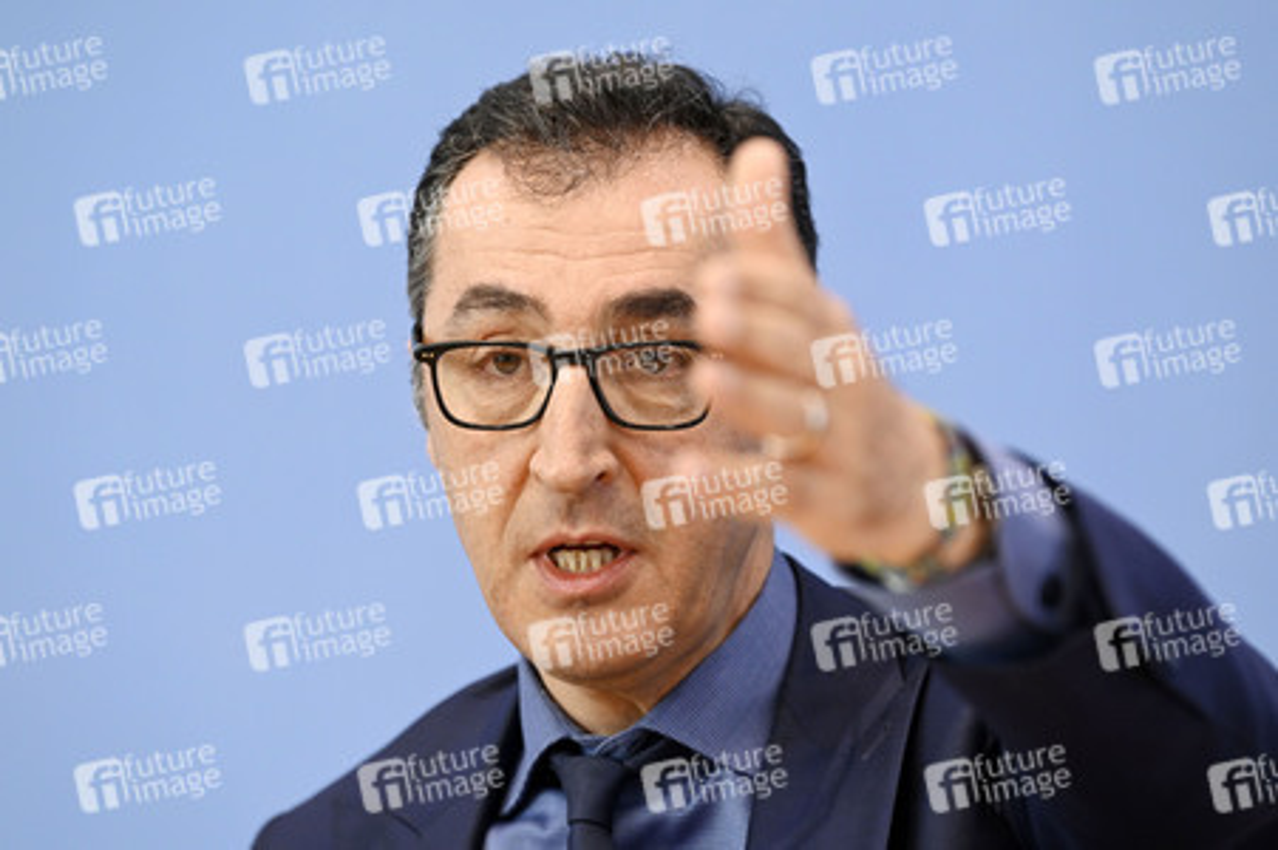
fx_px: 6208
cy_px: 425
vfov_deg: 7.8
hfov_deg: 11.8
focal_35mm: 175
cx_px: 639
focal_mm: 175
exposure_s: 1/1000
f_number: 4
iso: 2500
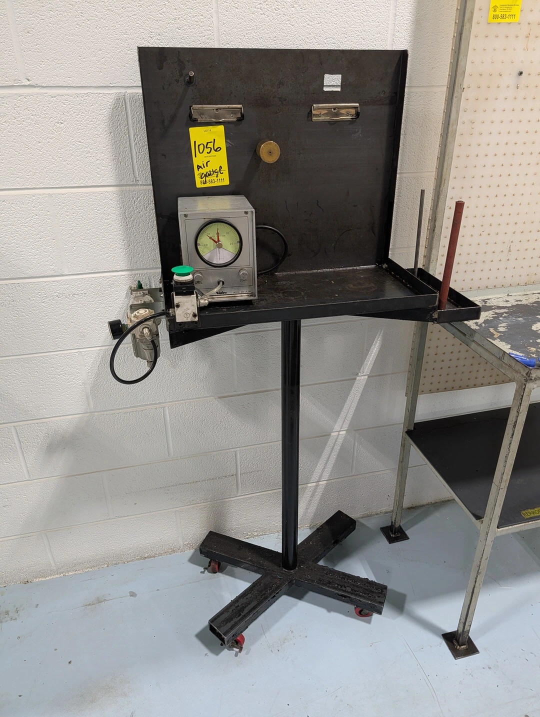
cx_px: 270
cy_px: 358
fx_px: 498
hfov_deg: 56.9
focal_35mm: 24
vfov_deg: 71.5
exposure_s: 1/143
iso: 156
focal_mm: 6.9
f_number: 1.68
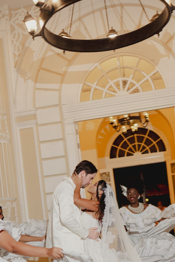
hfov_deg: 21.6
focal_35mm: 63
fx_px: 459
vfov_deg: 31.2
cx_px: 77
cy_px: 205
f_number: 2.2
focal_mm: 35
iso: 1000
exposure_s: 1/100
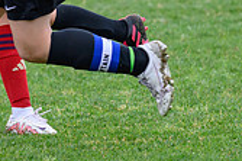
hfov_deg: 1.8
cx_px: -120
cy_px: -89
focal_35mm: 1117
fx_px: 7501
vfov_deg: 1.2
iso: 1250
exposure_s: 1/1250
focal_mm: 250
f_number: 5.6
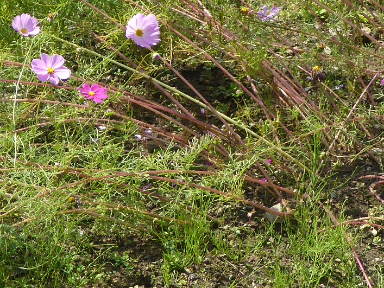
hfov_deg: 13.0
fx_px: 1687
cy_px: 78
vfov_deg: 9.8
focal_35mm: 152
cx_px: 262
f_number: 3.8
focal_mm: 7.2
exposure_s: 1/400
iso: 100
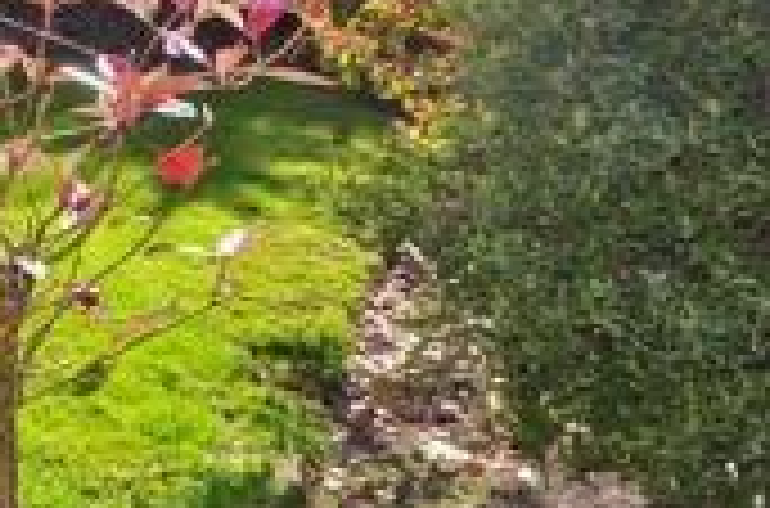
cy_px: -112
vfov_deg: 18.5
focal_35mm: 69
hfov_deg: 24.0
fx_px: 1472
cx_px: -342
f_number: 6.3
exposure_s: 1/160
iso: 200
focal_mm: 12
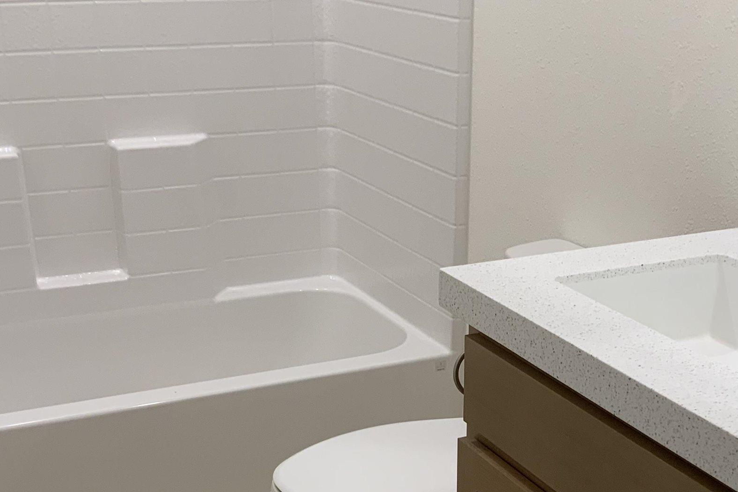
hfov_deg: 33.8
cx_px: 450
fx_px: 1210
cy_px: 421
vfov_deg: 22.6
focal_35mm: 59
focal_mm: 3
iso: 40
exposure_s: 1/60
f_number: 1.8
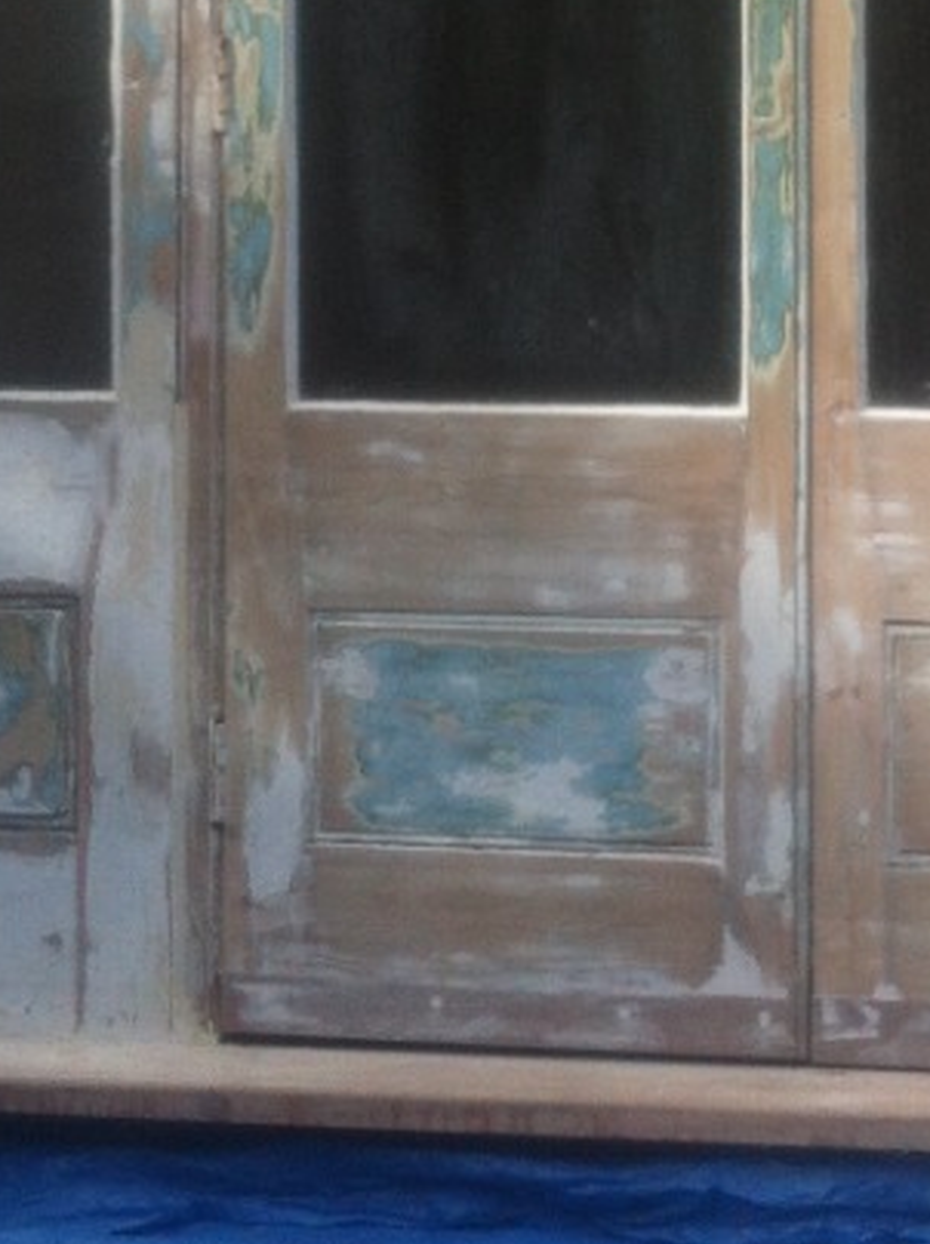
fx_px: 3733
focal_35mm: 104
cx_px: 859
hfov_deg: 14.0
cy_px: -114
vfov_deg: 18.2
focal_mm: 3.85
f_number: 2.8
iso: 80
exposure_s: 1/559
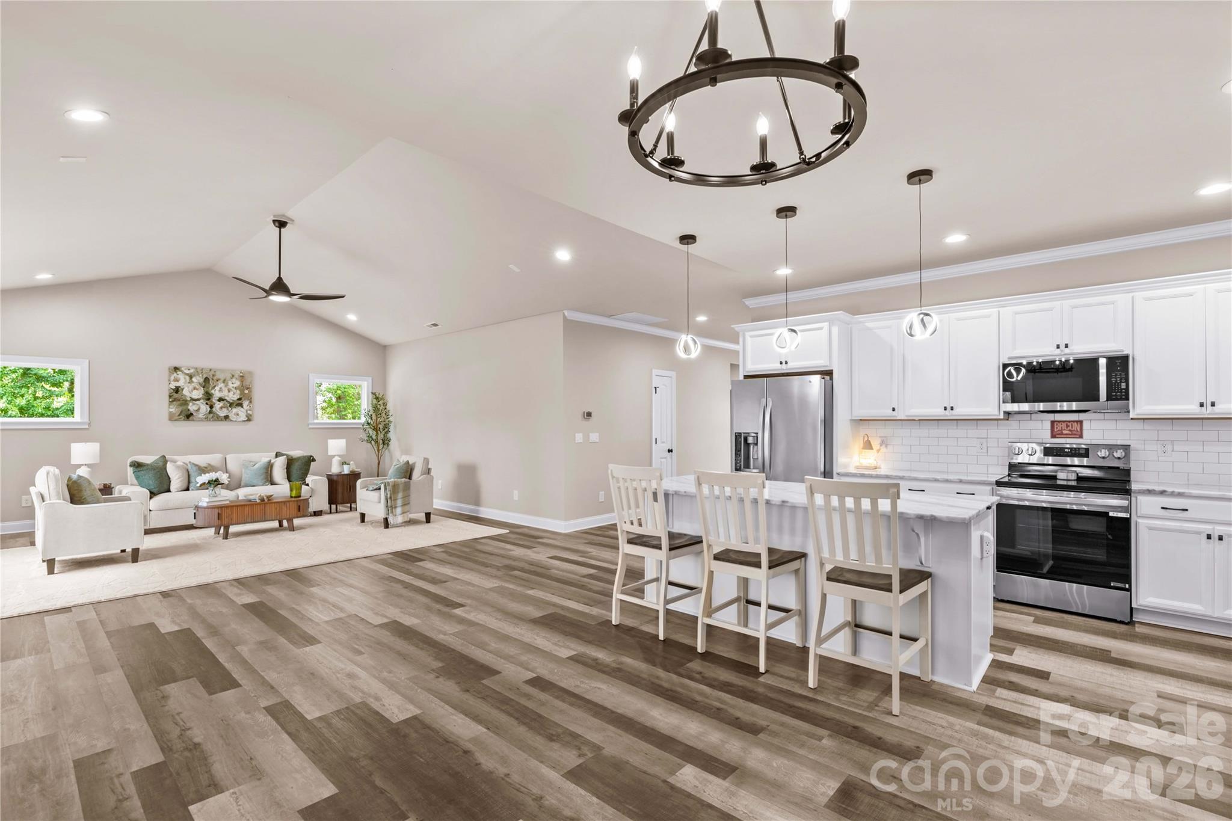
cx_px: 616
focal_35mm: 16
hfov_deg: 96.7
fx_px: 547
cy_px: 410
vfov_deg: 73.7
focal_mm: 16
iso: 100
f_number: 8
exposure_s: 1/3
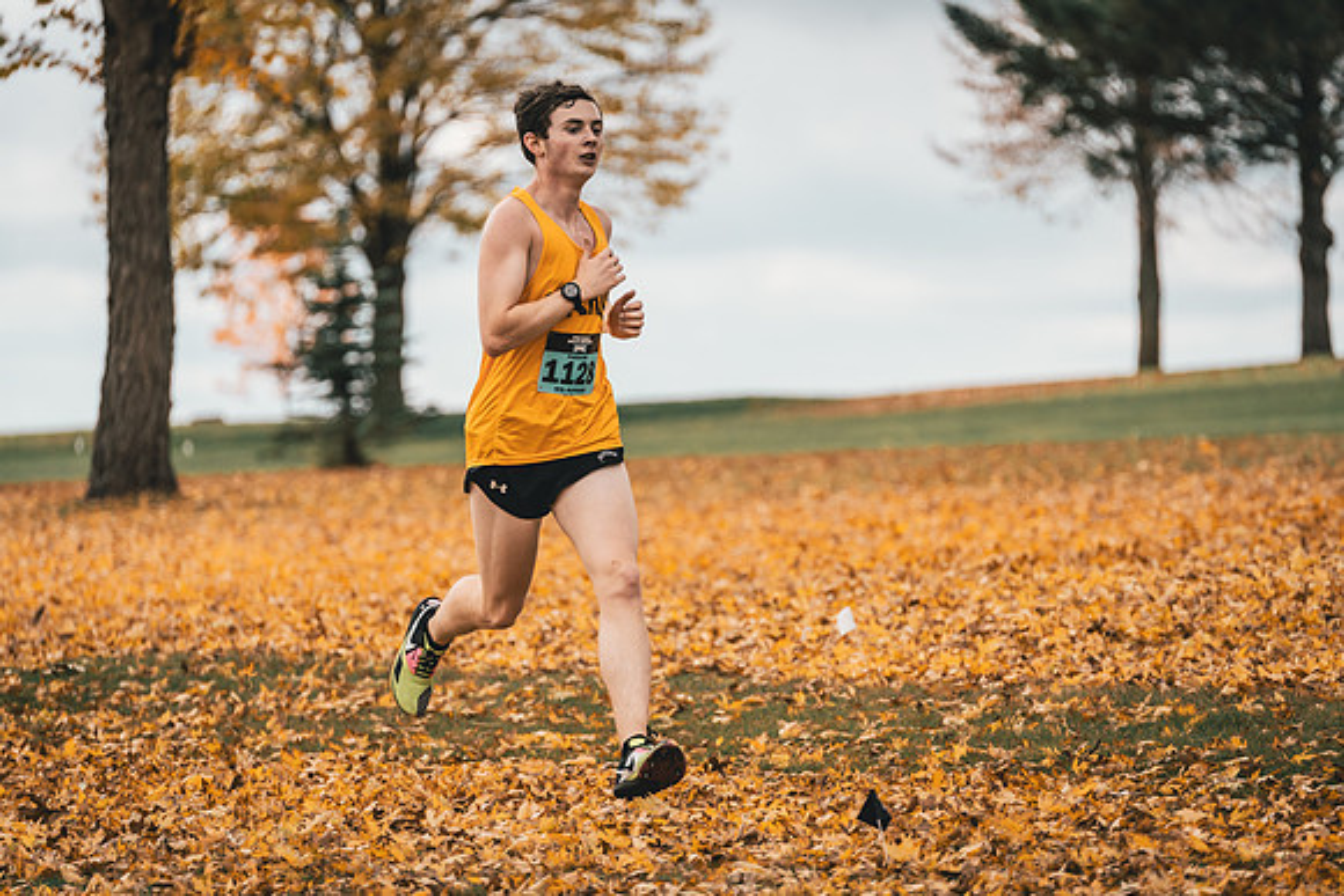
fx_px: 12285
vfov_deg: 4.2
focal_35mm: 329
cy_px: 448
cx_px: 672
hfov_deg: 6.3
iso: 400
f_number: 6.3
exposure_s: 1/1000
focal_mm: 329
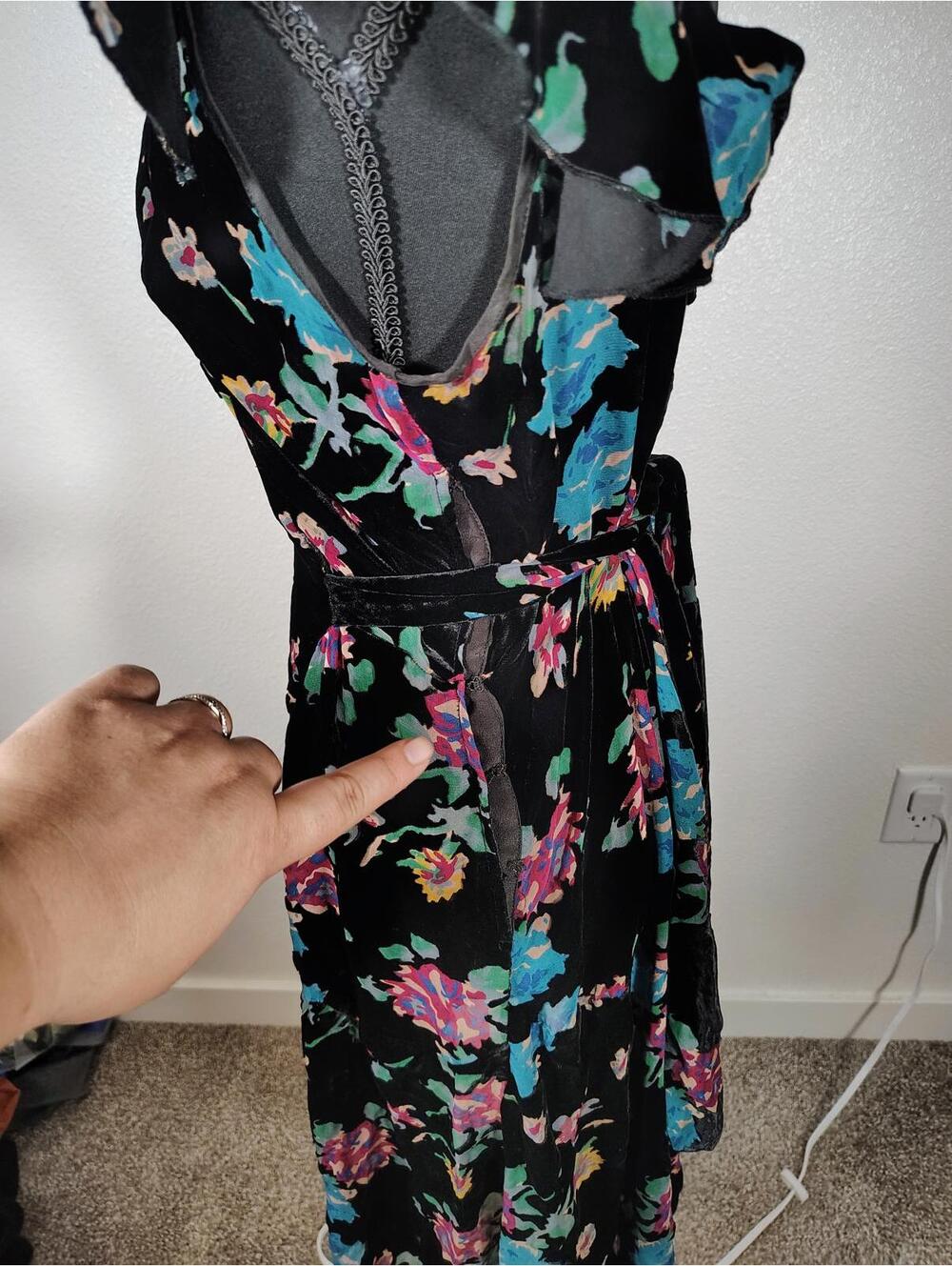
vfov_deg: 71.5
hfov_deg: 56.9
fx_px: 878
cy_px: 633
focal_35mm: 24
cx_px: 476
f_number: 1.8
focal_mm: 5.56
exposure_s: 1/60
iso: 1300
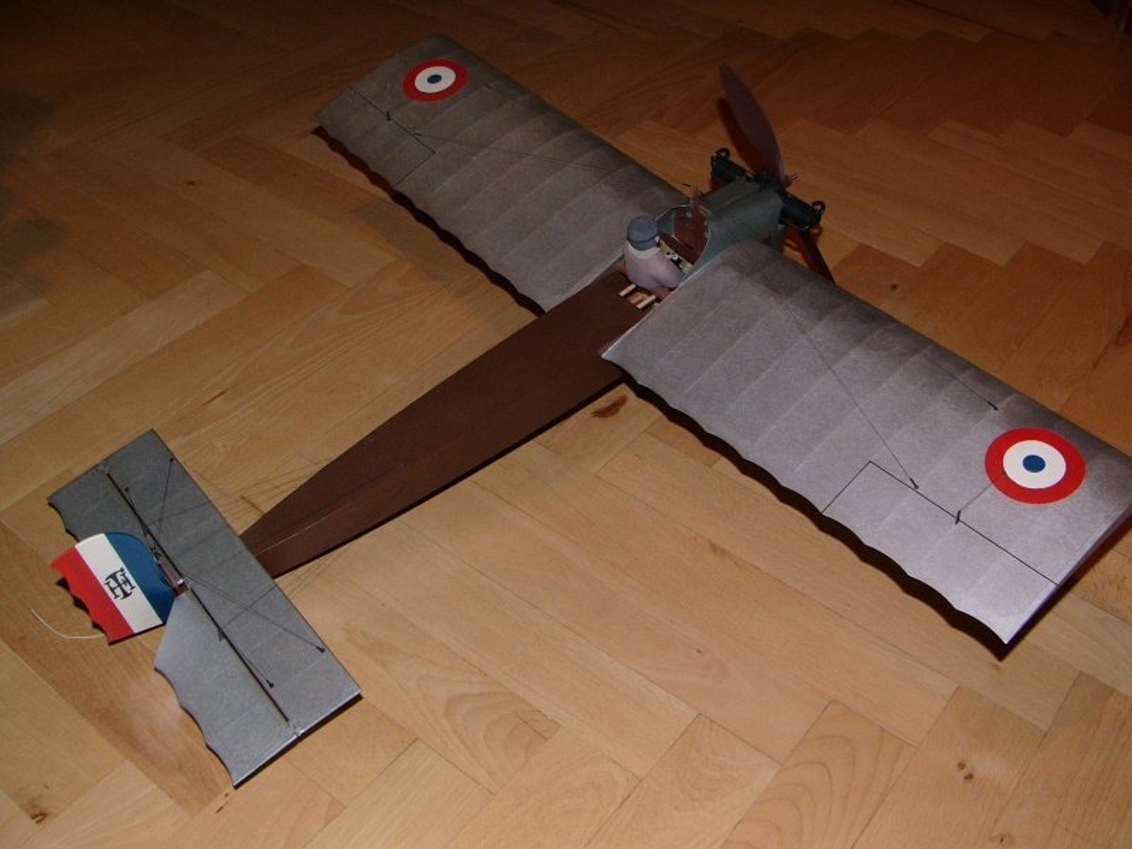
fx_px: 1177
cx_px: 566
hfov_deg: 51.4
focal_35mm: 36
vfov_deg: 39.7
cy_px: 424
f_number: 4
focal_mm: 6
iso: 100
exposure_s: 1/60
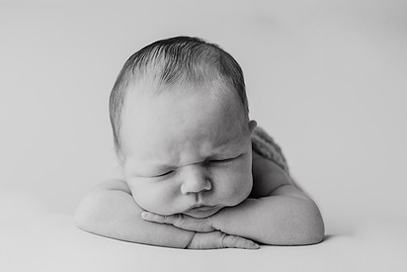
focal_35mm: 80
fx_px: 905
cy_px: 161
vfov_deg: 17.1
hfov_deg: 25.3
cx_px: 220
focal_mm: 50
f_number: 2.5
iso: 100
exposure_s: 1/200
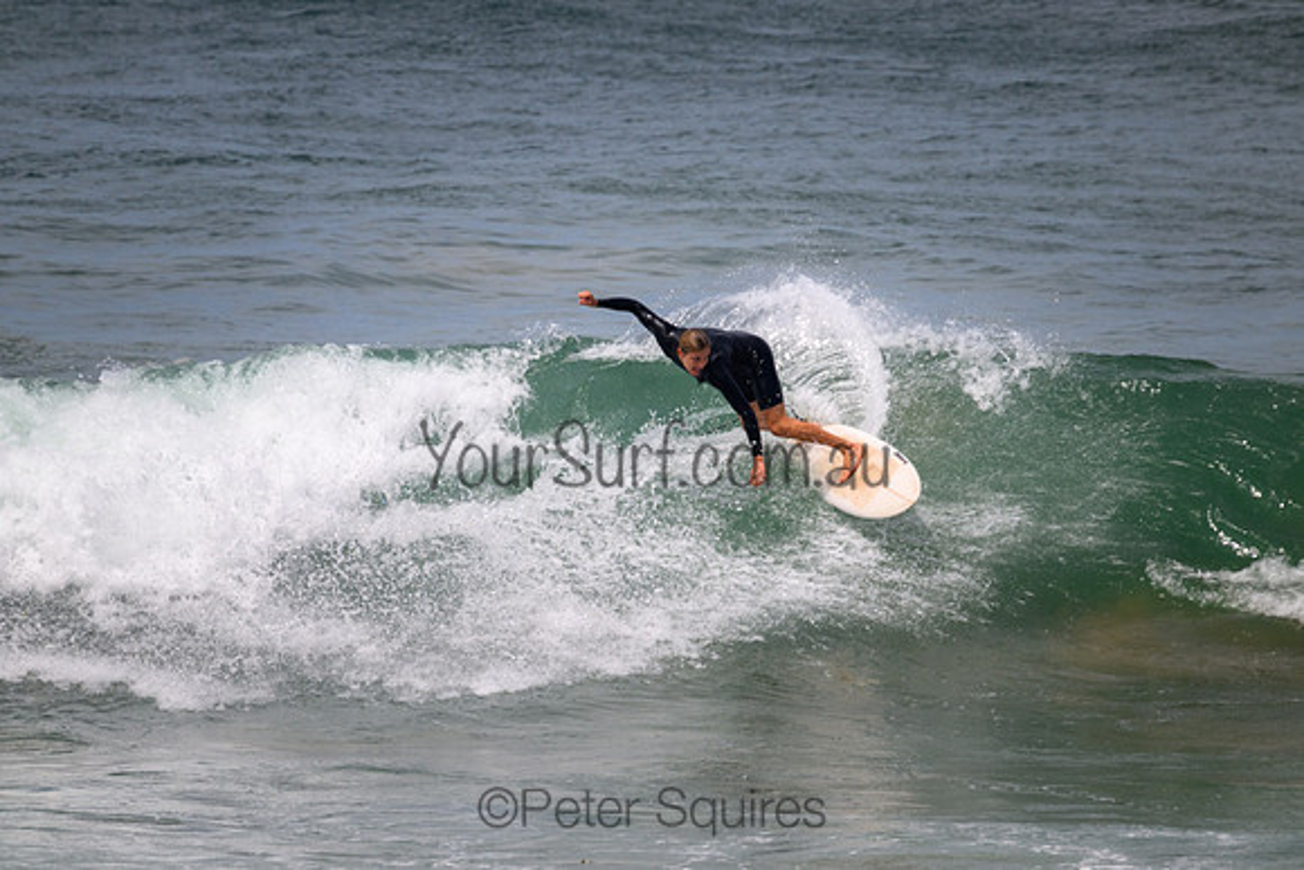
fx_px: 28983
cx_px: 652
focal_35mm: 800
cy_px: 435
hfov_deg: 2.6
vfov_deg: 1.7
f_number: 11
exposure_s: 1/2000
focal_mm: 800
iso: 720
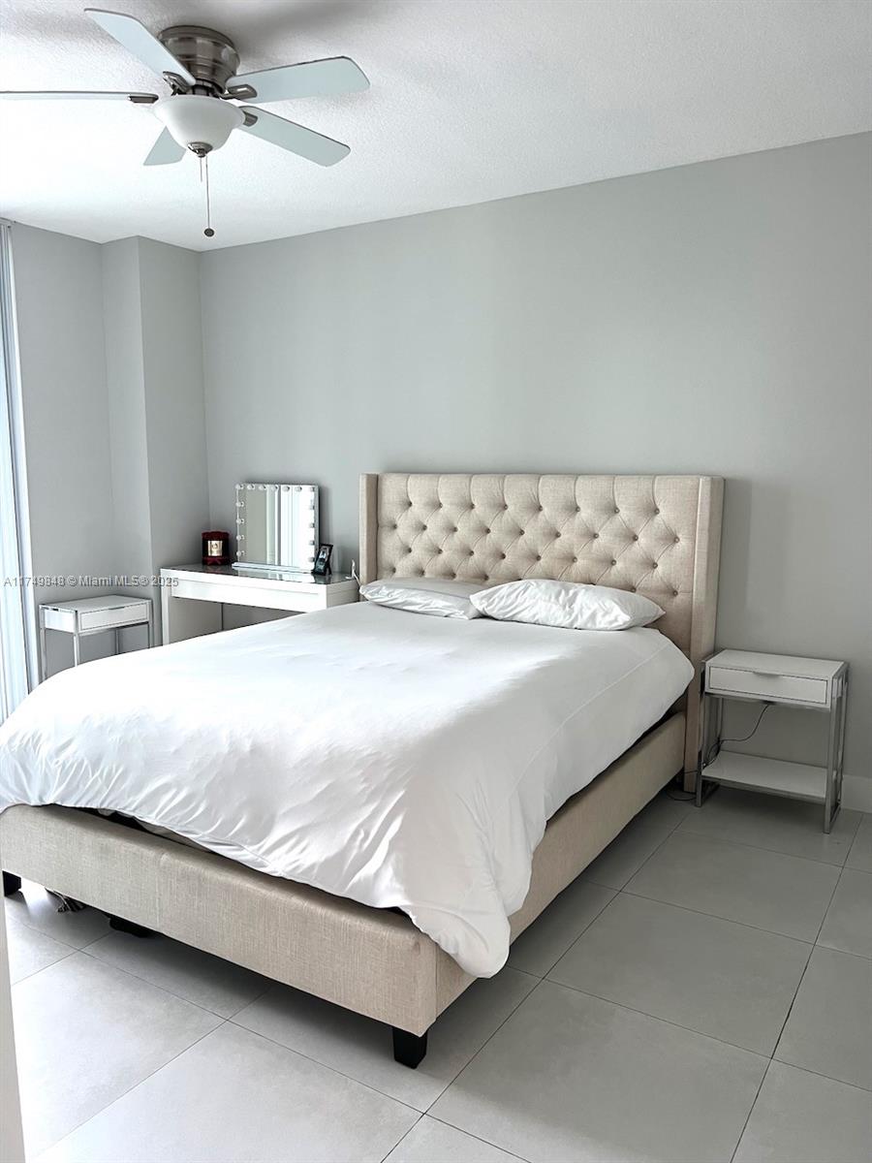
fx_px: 873
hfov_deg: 53.1
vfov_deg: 67.3
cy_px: 582
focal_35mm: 26
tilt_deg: -7.7
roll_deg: -0.3
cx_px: 436
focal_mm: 5.7
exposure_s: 1/94
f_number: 1.5
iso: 125
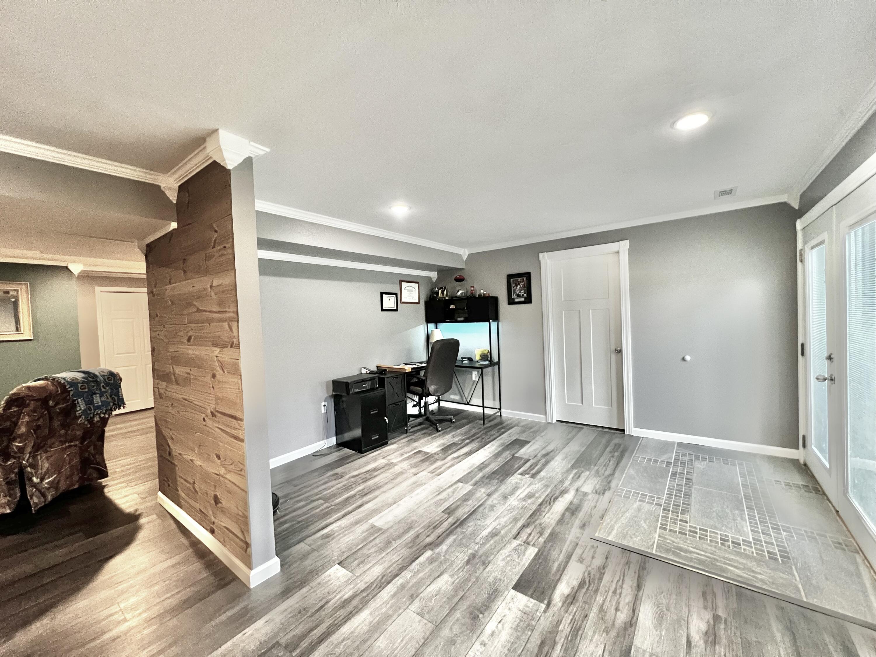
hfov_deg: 106.2
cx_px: 438
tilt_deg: -3.1
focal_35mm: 13
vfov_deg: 89.9
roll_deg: +2.0
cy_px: 328
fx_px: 329
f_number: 1.8
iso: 500
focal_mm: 1.57
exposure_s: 1/60
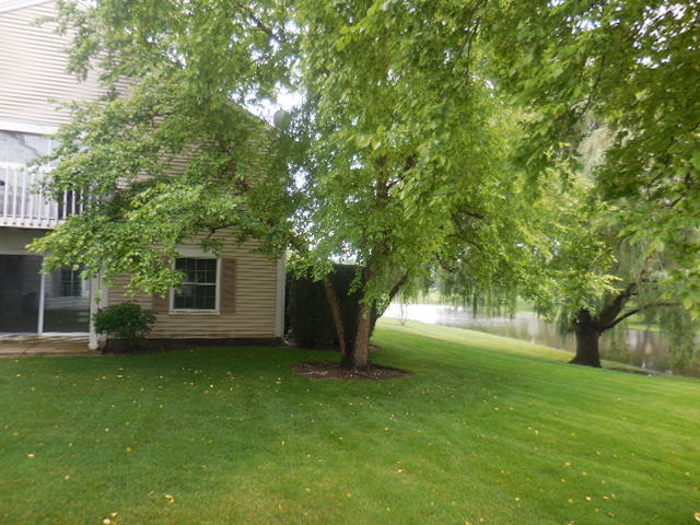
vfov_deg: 54.9
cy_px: 262
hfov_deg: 69.4
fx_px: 506
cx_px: 350
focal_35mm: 25
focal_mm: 4.5
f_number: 3.3
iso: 125
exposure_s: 1/100
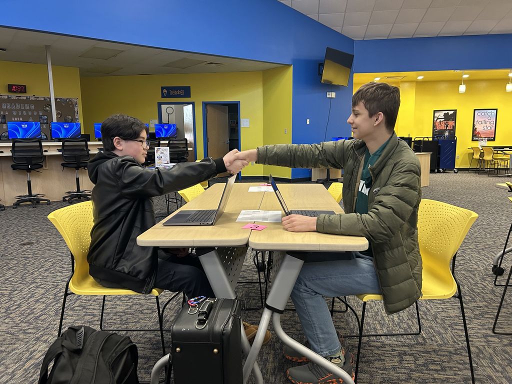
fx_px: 385
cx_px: 256
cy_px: 192
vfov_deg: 53.1
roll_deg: +0.9
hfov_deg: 67.3
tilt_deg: -8.5
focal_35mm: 26
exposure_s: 1/60
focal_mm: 5.7
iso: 400
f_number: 1.5
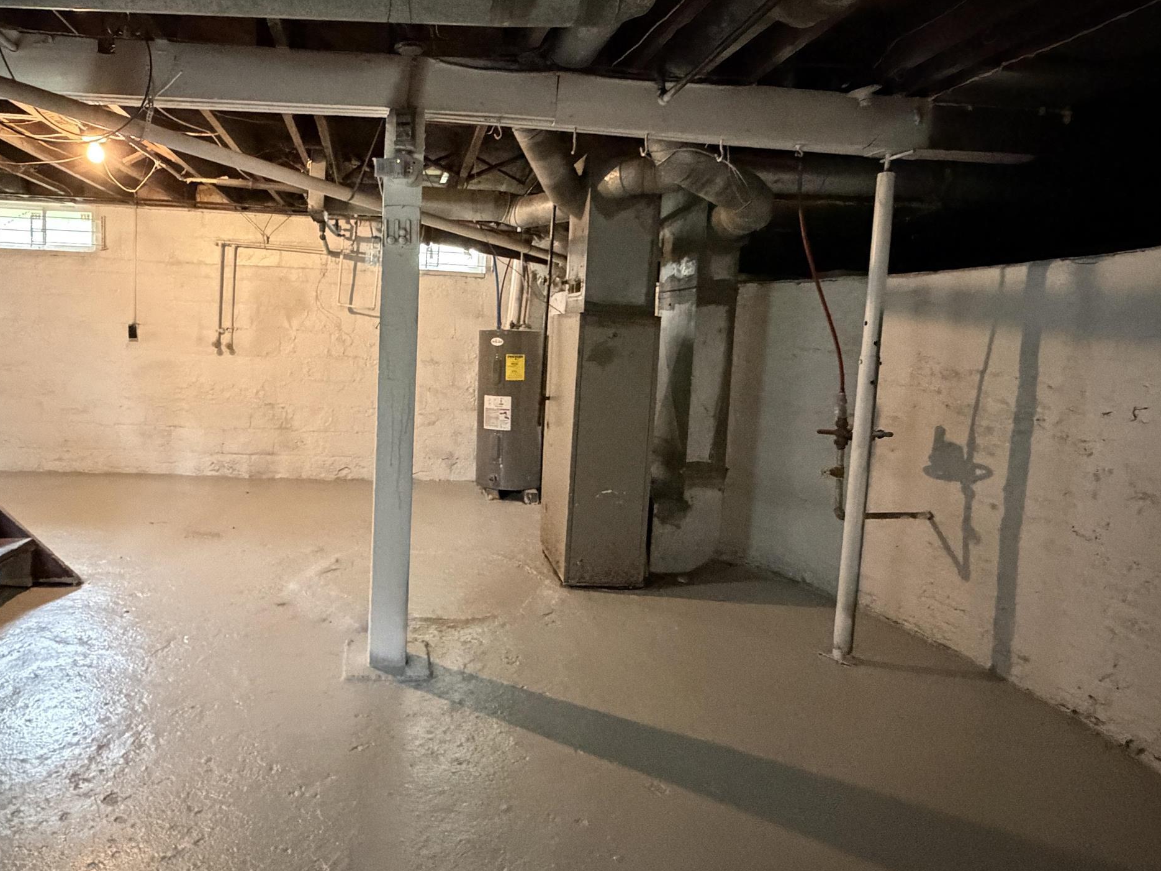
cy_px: 396
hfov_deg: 73.1
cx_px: 459
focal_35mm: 23
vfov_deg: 58.8
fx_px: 771
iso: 1250
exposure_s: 1/40
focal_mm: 2.22
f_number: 2.2
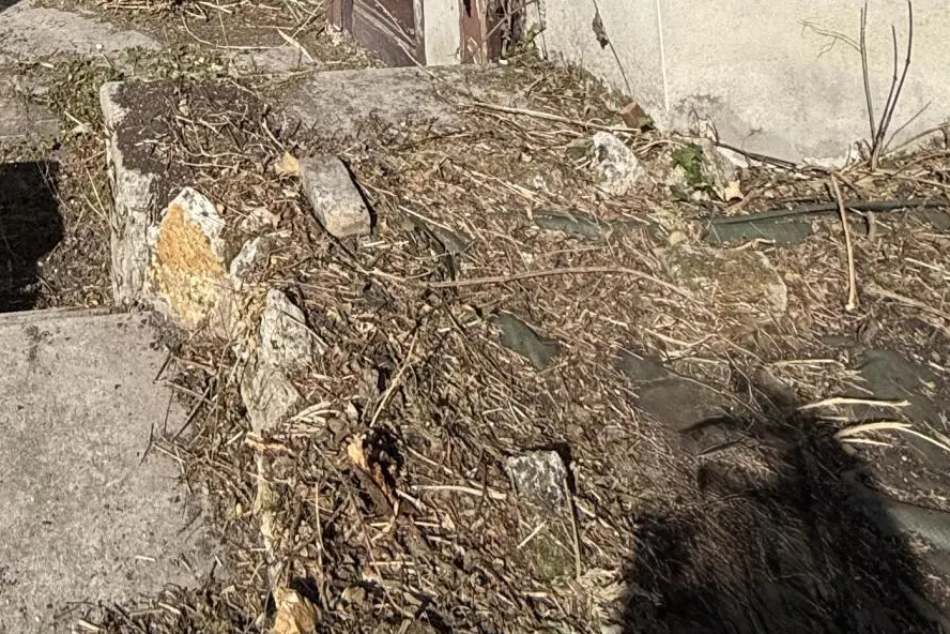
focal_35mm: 42
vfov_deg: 19.8
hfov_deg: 42.0
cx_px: 66
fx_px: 1108
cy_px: -590
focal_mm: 2.22
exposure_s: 1/3125
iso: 50
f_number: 2.2
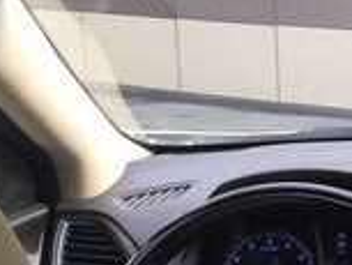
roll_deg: -1.0
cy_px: 176
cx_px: 743
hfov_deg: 13.2
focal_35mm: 125
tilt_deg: -10.4
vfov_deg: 11.9
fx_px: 1272
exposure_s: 1/100
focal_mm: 4.15
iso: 32
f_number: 2.2
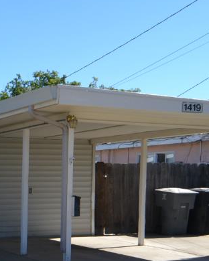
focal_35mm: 65
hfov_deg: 20.8
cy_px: 230
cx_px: -80
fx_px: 503
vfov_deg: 28.2
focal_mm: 12
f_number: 7.1
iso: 100
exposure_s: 1/200
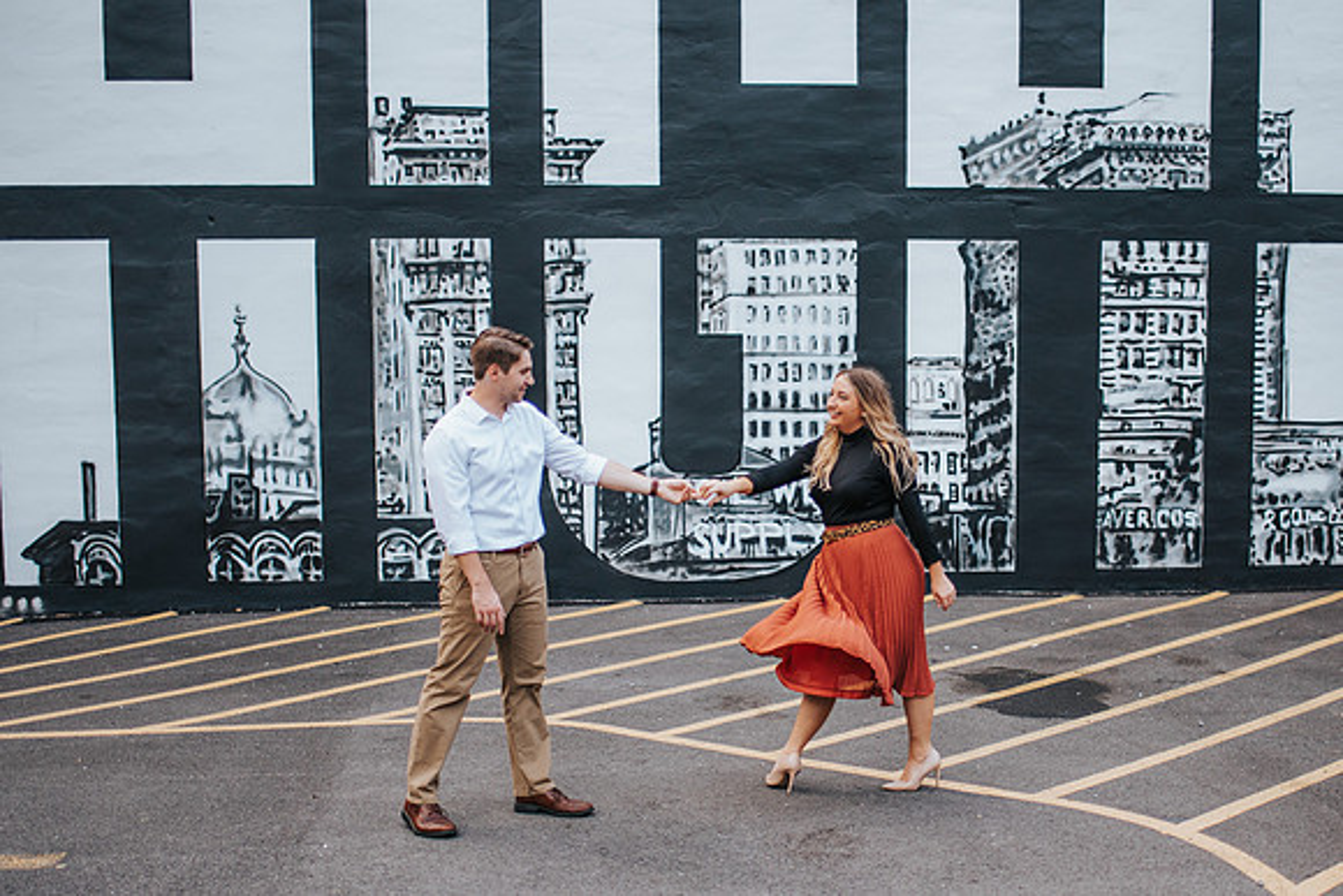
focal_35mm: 48
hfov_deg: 41.0
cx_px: 755
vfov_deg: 28.0
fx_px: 1795
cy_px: 529
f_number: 1.8
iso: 450
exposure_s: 1/800
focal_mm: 35
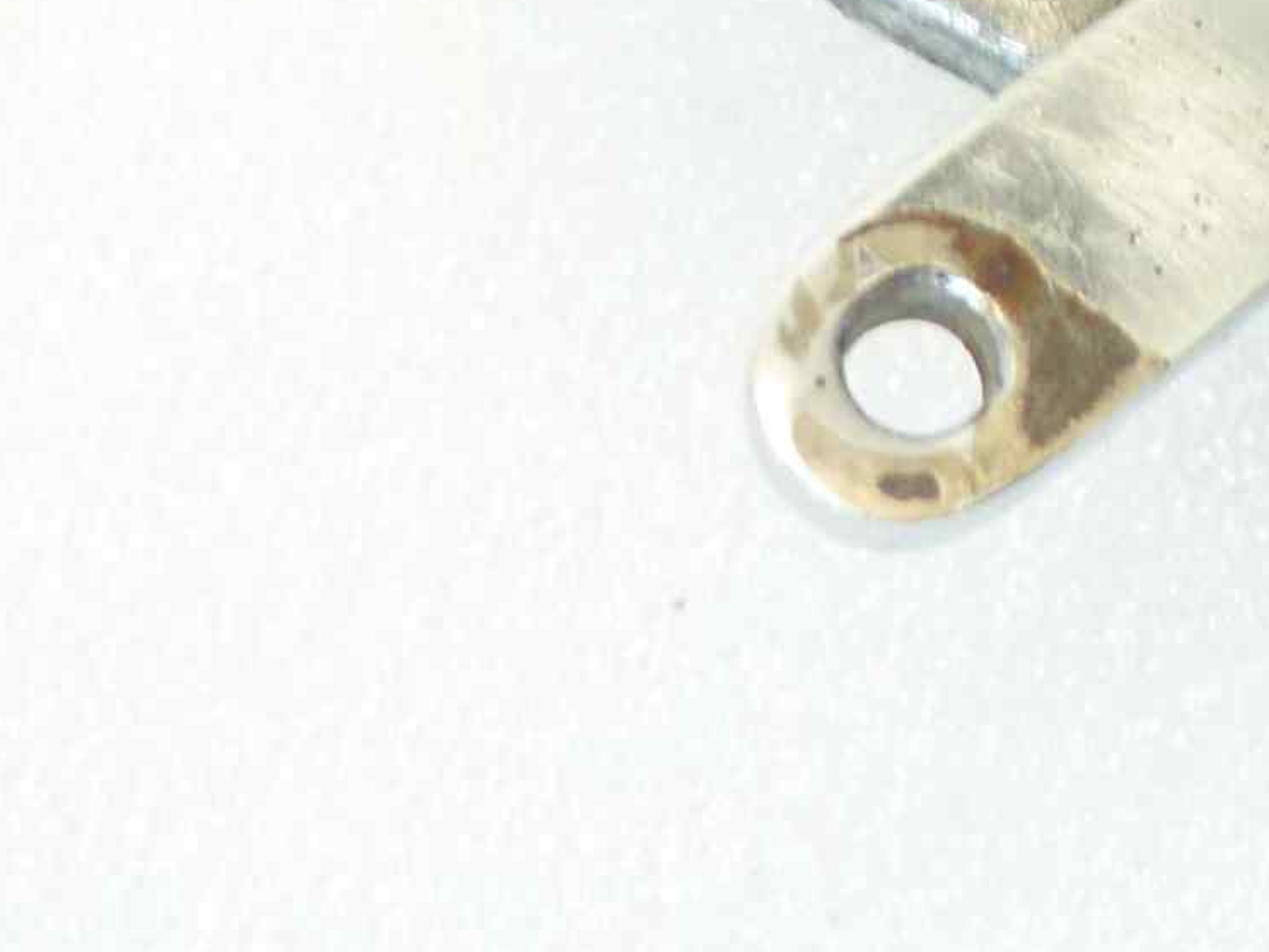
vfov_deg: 15.7
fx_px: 3153
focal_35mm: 86
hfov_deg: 21.3
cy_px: -490
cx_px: 1494
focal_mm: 4.1
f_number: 3.3
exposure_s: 1/20
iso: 80
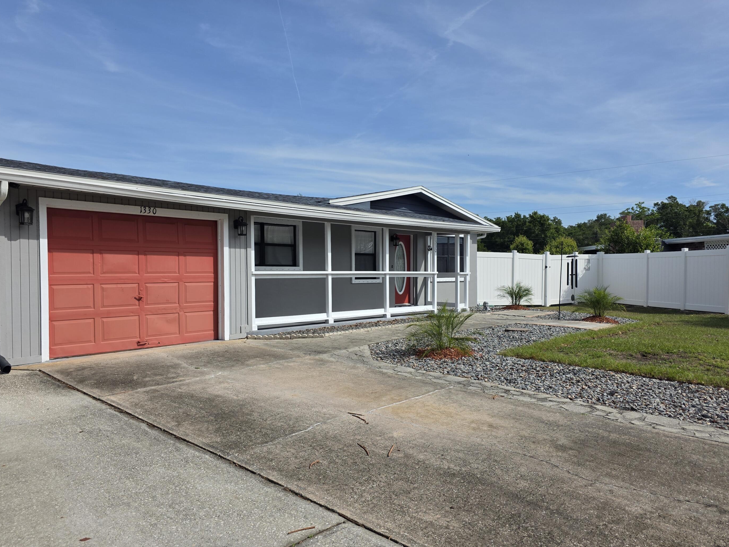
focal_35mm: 25
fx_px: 526
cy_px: 287
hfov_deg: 69.4
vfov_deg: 54.9
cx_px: 351
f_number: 1.7
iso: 80
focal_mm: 6.3
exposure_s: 1/7333
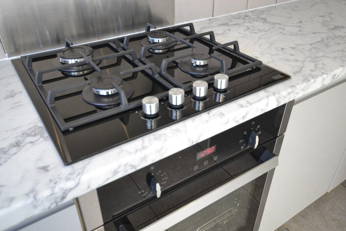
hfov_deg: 61.9
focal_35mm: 30
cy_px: 116
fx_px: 288
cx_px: 173
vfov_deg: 43.6
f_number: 5.6
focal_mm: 20
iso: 1000
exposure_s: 1/60
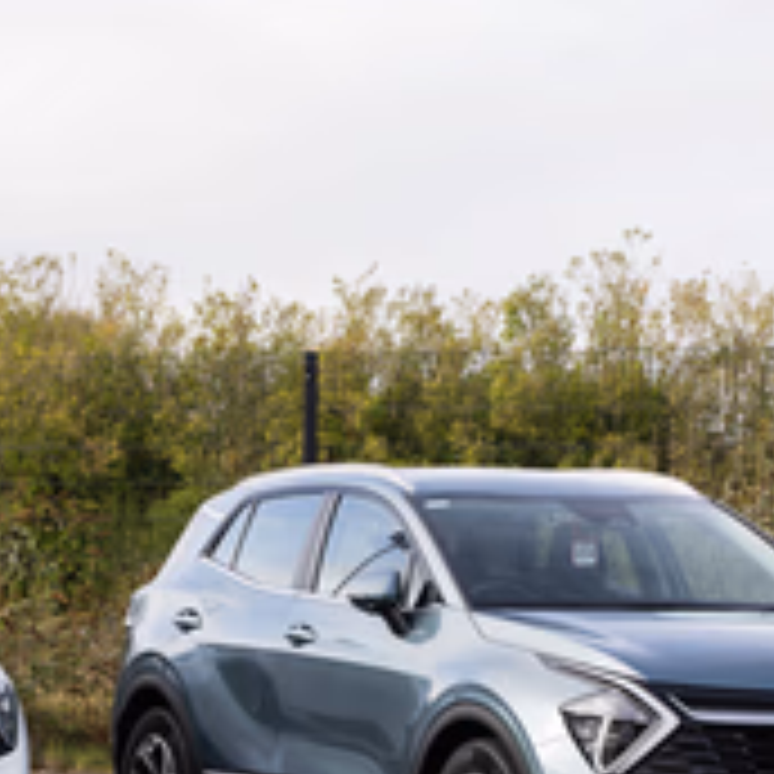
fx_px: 3896
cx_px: 112
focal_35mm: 154
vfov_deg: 11.3
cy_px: 538
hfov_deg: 11.3
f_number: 8
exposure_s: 1/100
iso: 125
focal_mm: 61
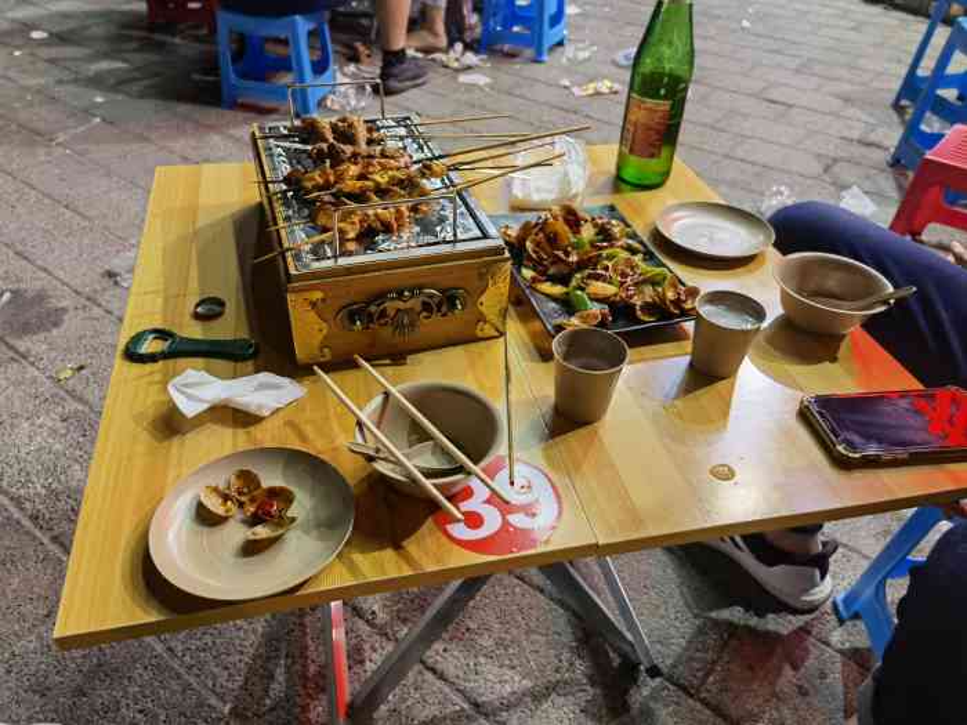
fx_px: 754
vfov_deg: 51.4
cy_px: 362
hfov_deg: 65.3
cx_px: 484
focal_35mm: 27
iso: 200
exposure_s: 1/50
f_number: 1.9
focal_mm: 6.67
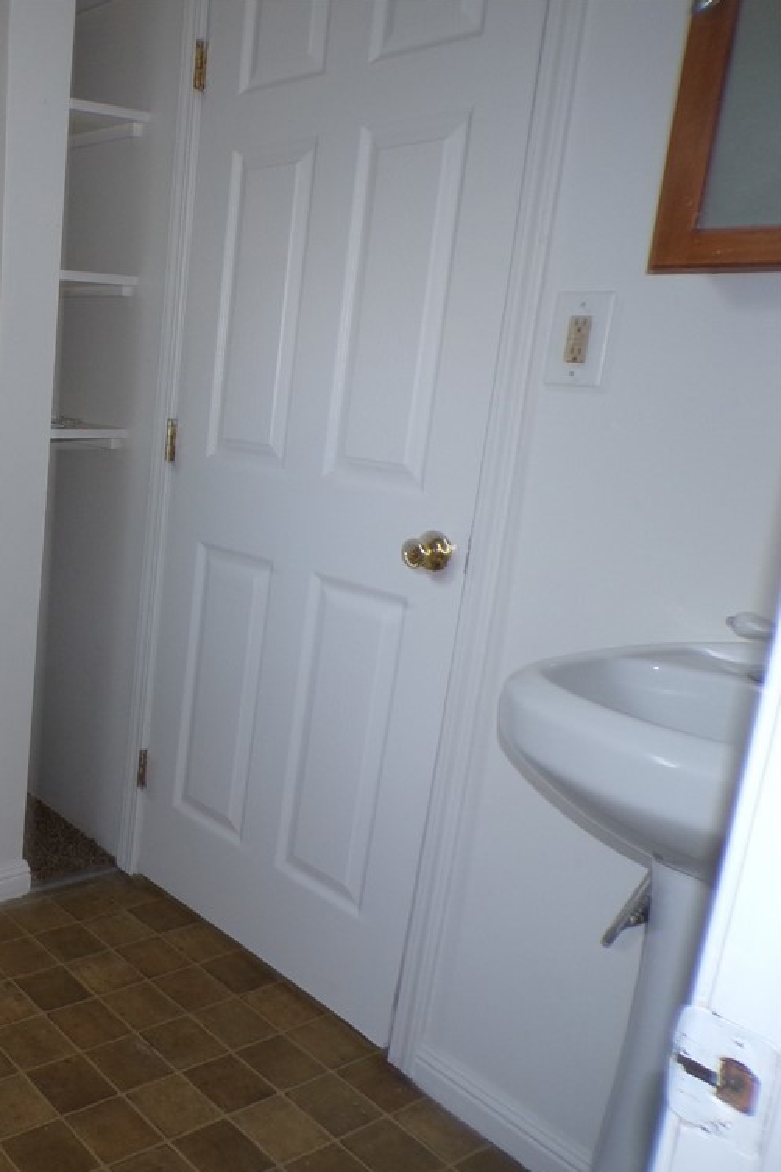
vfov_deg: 55.8
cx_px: -11
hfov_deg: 35.0
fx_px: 1107
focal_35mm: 34
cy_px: 594
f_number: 3
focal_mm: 4.3
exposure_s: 1/17
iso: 200
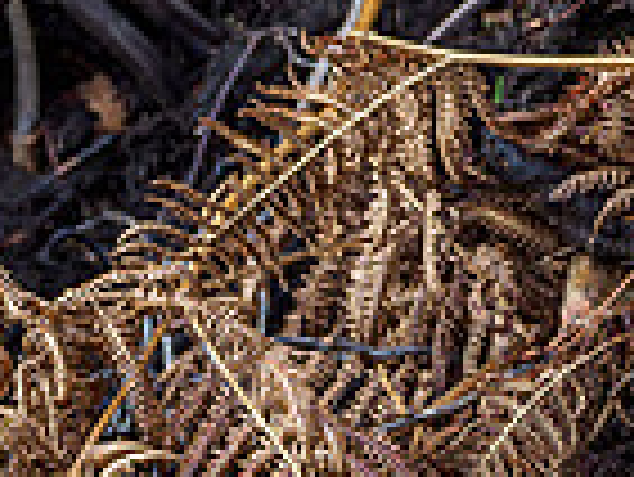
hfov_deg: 0.8
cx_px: -553
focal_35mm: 2465
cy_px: 574
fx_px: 45185
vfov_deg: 0.6
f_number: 4.5
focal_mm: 300
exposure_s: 1/250
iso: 500
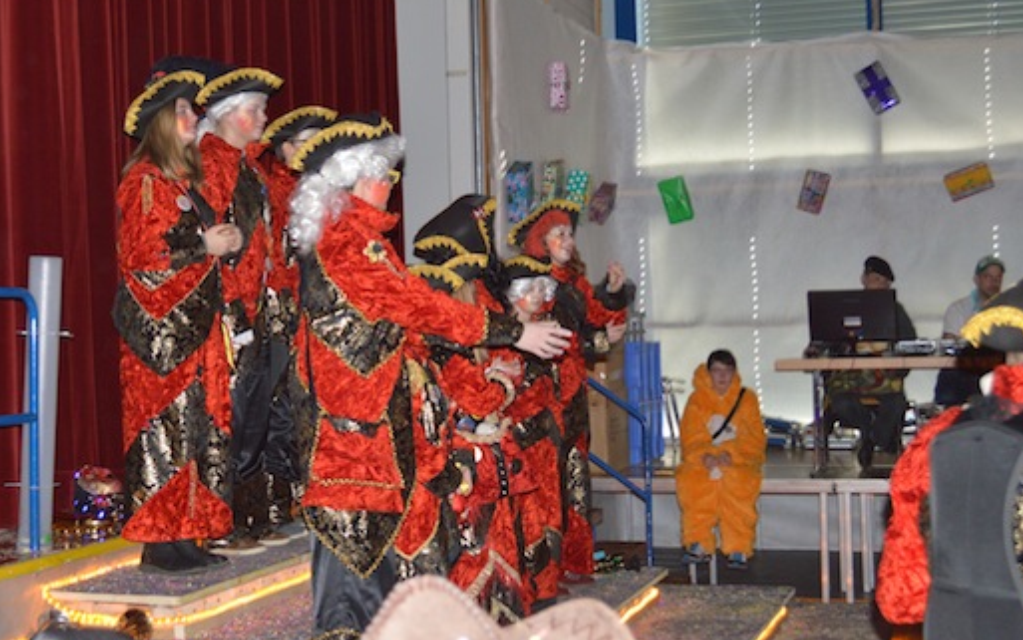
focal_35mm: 61
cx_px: 397
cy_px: 269
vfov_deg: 21.3
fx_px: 1701
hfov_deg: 33.3
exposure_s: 1/30
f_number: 4.8
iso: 800
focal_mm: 32
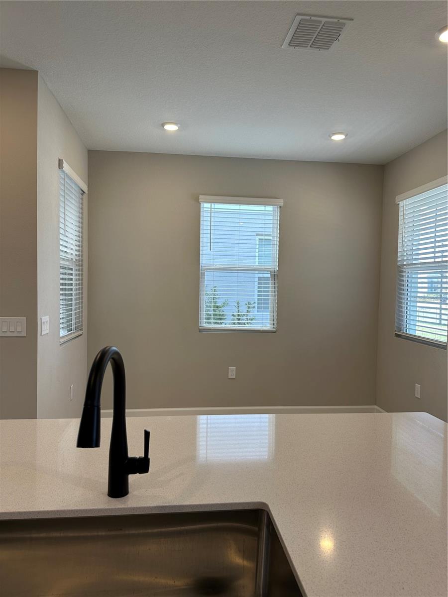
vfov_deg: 71.6
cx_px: 224
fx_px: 414
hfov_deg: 56.8
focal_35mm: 24
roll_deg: -1.1
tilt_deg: -1.7
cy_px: 298
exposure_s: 1/120
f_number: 1.78
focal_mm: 6.86
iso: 64
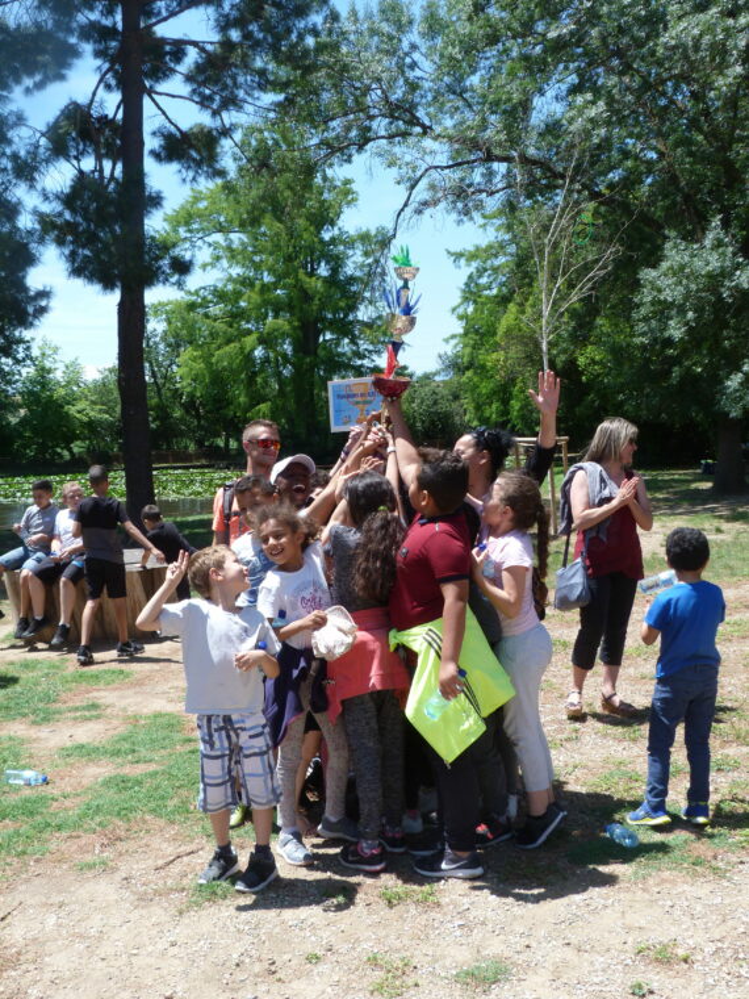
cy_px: 500
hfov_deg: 38.7
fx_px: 1067
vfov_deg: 50.1
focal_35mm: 37
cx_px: 374
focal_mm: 6.7
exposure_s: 1/250
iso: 100
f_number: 4.5
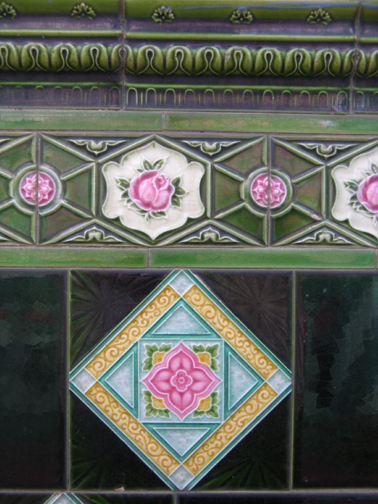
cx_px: 189
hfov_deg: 27.0
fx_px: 786
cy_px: 252
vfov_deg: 35.5
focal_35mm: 54
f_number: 3.1
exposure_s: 1/55.4
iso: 50
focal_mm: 13.7
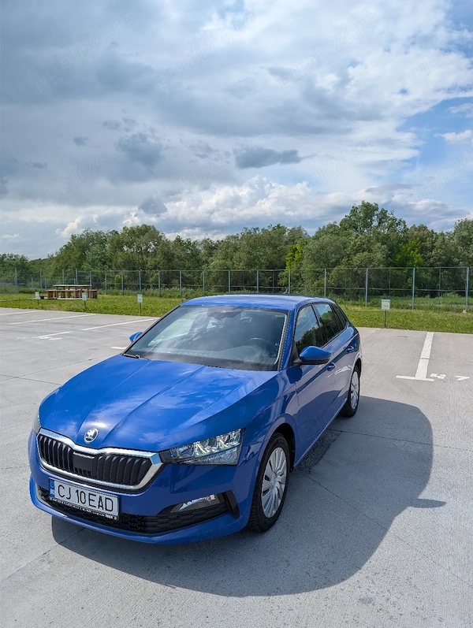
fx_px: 436
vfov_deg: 71.5
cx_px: 236
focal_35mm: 24
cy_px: 314
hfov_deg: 56.9
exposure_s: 1/1250
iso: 20
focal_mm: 6.9
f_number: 1.68
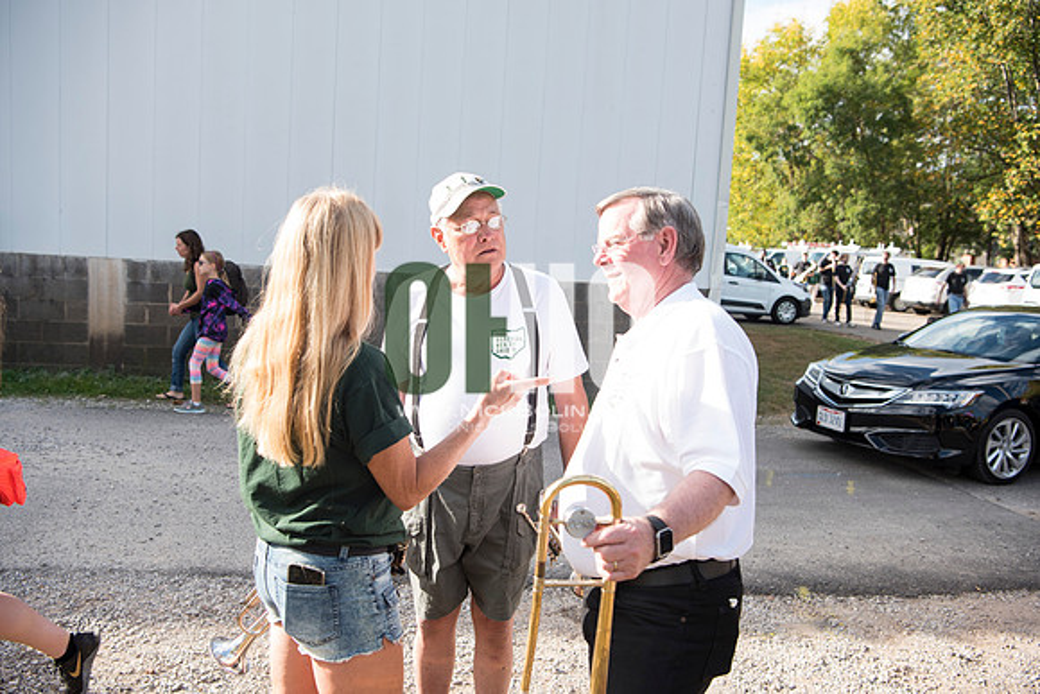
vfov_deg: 41.1
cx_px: 520
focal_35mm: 32
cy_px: 347
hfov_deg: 58.7
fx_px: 925
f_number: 4.5
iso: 250
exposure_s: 1/500
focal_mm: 32
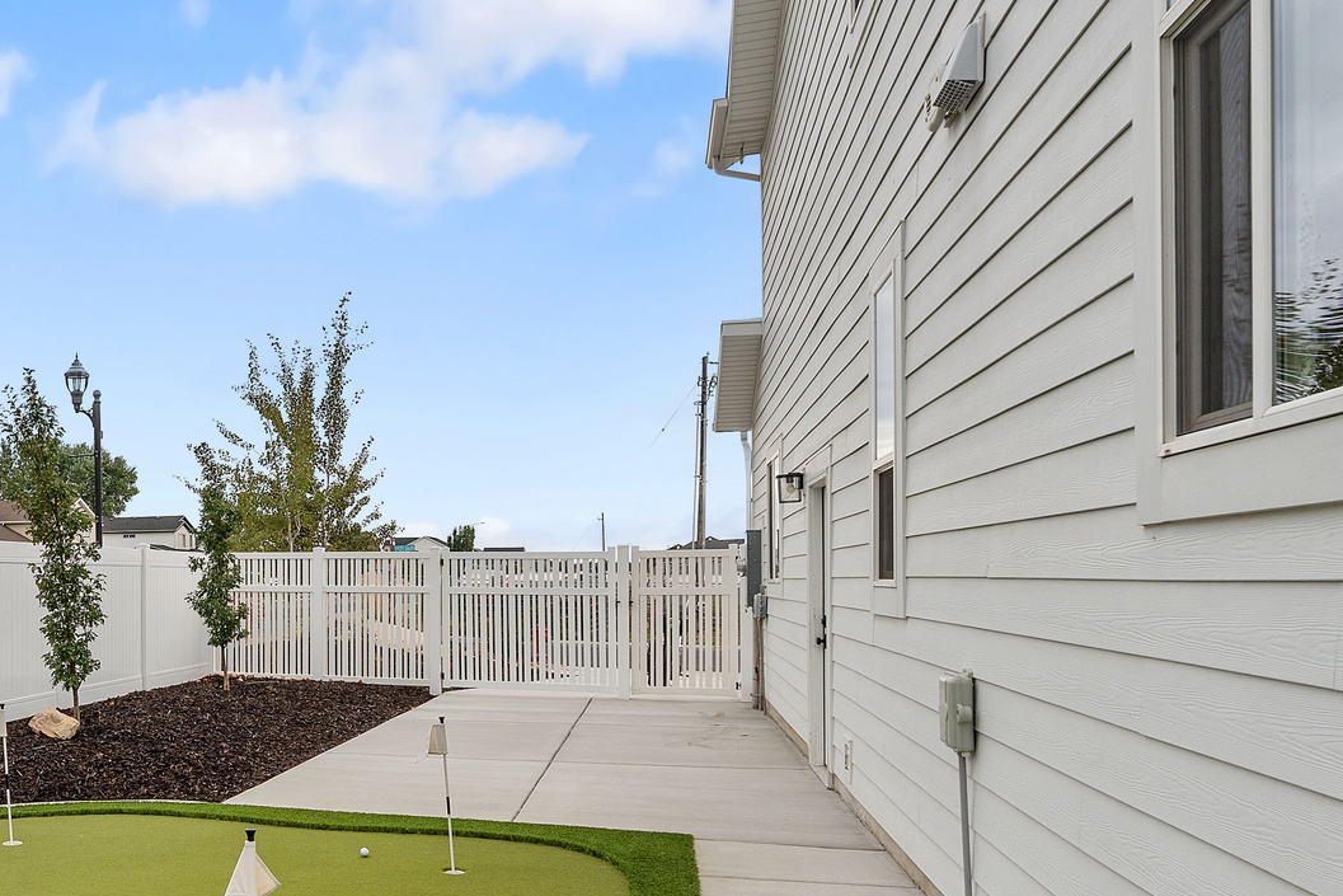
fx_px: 1157
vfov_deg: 42.0
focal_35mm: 31
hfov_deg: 54.3
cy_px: 573
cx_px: 194
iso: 100
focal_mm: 16
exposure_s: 1/50
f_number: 10
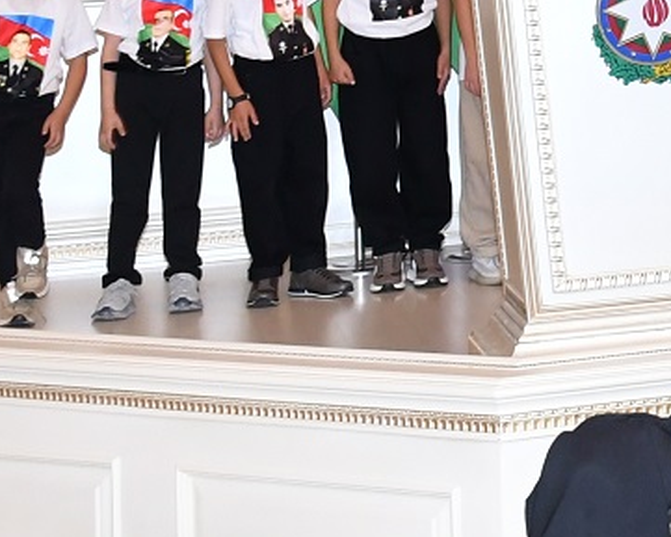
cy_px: -410
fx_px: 2563
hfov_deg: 13.5
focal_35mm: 129
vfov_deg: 11.2
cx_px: 1173
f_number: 5.6
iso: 1000
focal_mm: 18
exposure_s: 1/60
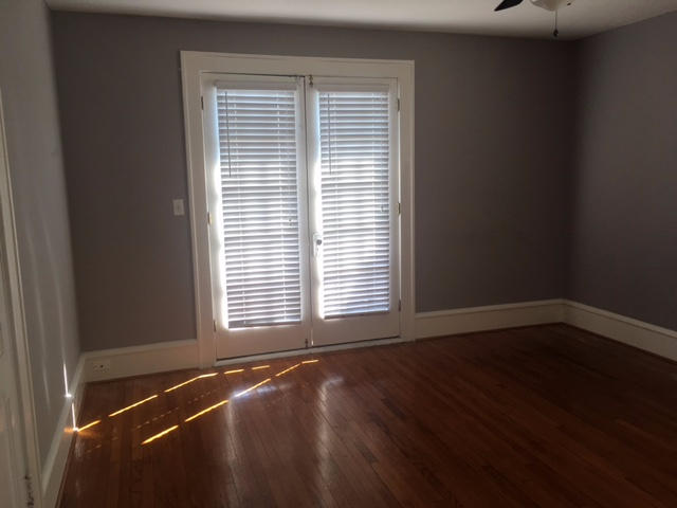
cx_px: 338
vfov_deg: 48.2
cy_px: 254
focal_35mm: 29
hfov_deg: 61.7
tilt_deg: -10.5
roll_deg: +0.2
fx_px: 567
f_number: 2.2
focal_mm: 4.15
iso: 40
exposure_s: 1/120
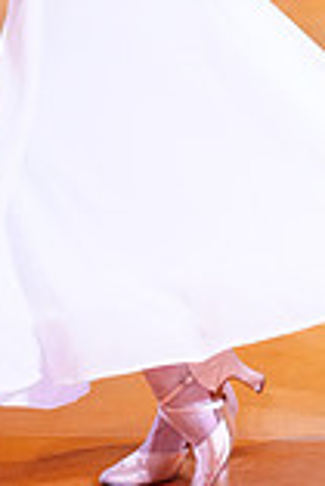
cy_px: -152
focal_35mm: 258
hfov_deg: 5.3
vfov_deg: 7.9
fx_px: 3486
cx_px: 478
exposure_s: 1/400
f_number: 2.8
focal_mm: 70
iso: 5000
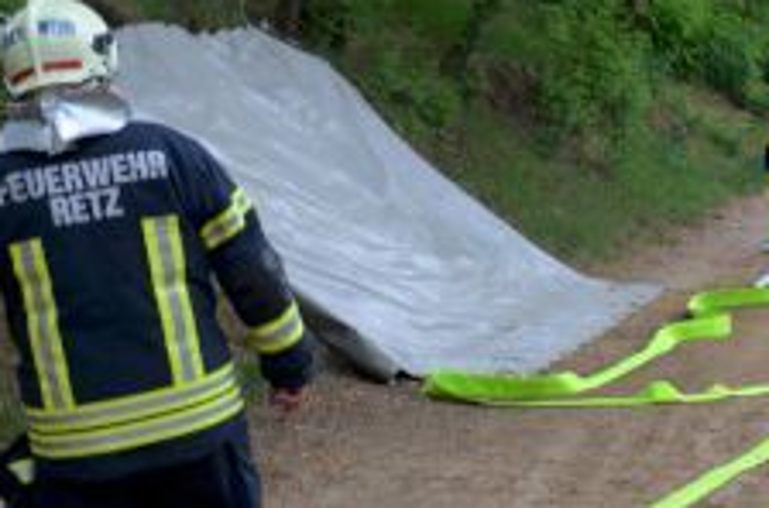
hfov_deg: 14.4
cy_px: 261
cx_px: 869
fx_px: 2961
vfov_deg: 9.8
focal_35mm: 139
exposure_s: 1/125
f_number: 5.6
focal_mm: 32
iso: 400
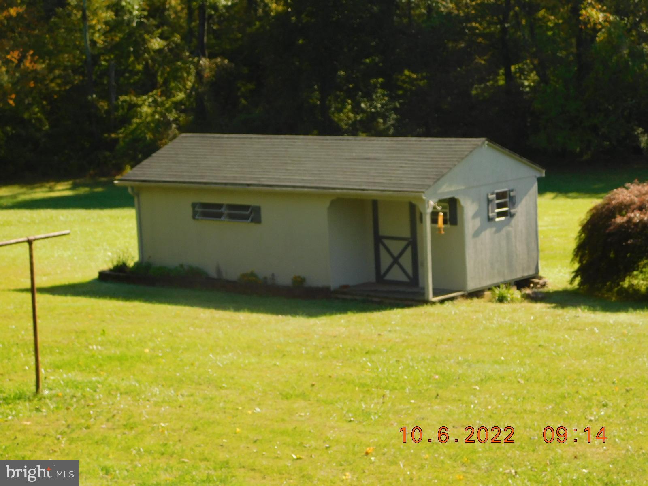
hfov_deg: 21.5
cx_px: 324
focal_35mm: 91
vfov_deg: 16.2
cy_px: 243
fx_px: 1703
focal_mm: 16.1
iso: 125
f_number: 4.5
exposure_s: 1/250
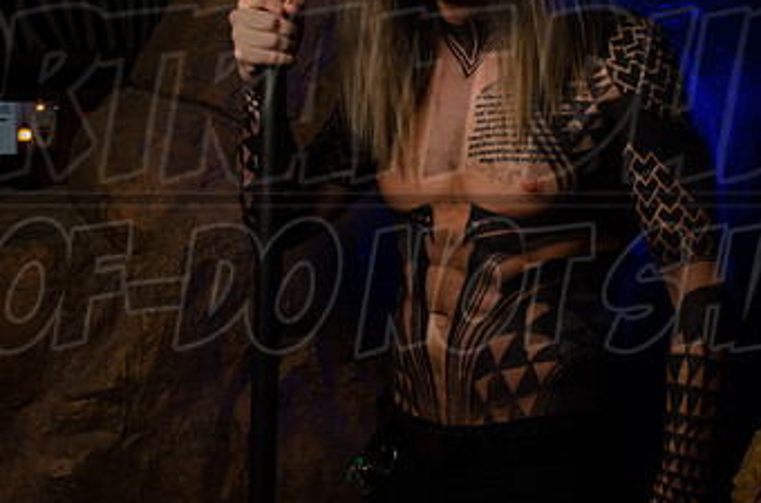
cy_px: 148
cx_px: 345
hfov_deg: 29.3
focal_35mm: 69
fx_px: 1455
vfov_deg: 19.5
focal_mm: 27
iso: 200
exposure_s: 1/15
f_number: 22
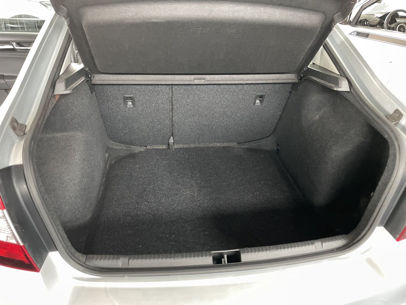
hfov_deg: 67.3
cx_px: 203
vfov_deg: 53.1
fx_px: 305
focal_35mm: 26
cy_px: 152
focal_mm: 4.2
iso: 500
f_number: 1.6
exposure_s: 1/33
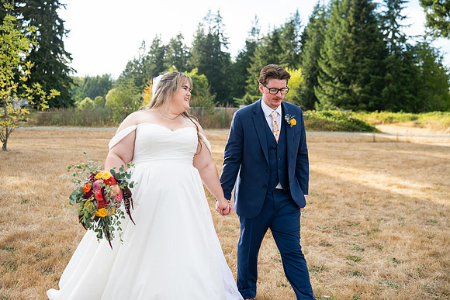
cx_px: 225
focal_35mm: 35
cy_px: 150
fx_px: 438
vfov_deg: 37.9
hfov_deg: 54.4
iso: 400
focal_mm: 35
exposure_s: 1/1600
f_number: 2.8
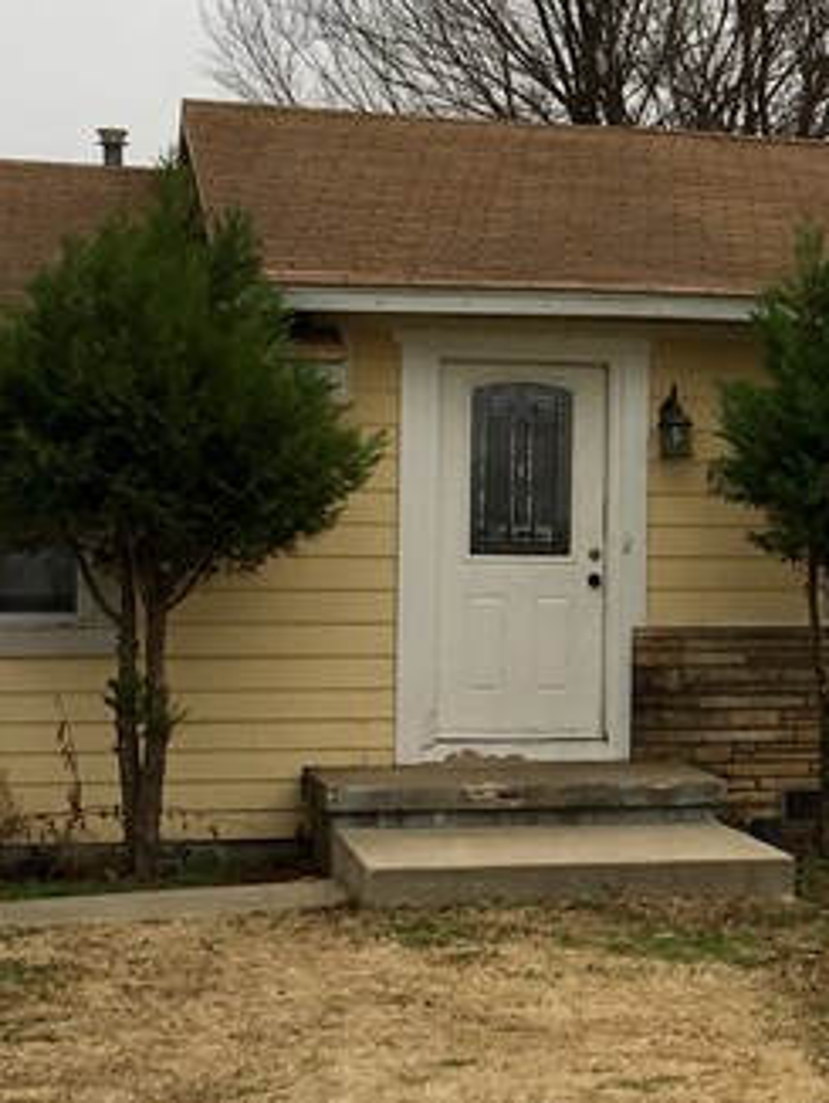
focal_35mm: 91
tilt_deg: -0.9
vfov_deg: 21.5
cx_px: 1106
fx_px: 2902
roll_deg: +0.4
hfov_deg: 15.4
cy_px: 531
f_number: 2.2
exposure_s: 1/346
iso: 25
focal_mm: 4.15
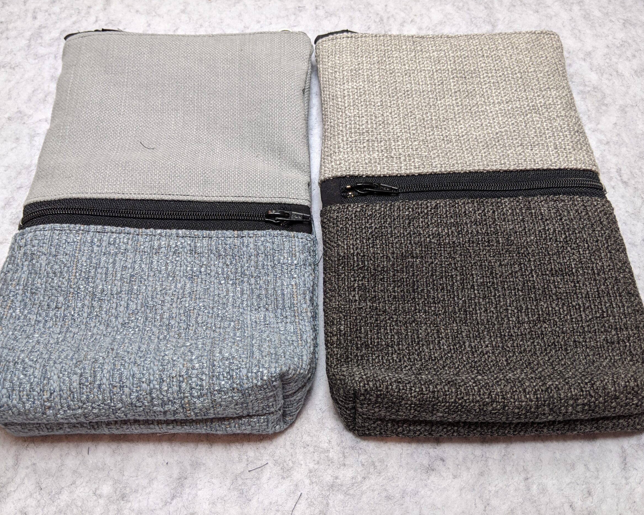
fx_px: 553
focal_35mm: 29
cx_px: 318
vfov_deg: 50.0
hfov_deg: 60.4
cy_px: 254
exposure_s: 1/120
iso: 96
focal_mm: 4.44
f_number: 1.8
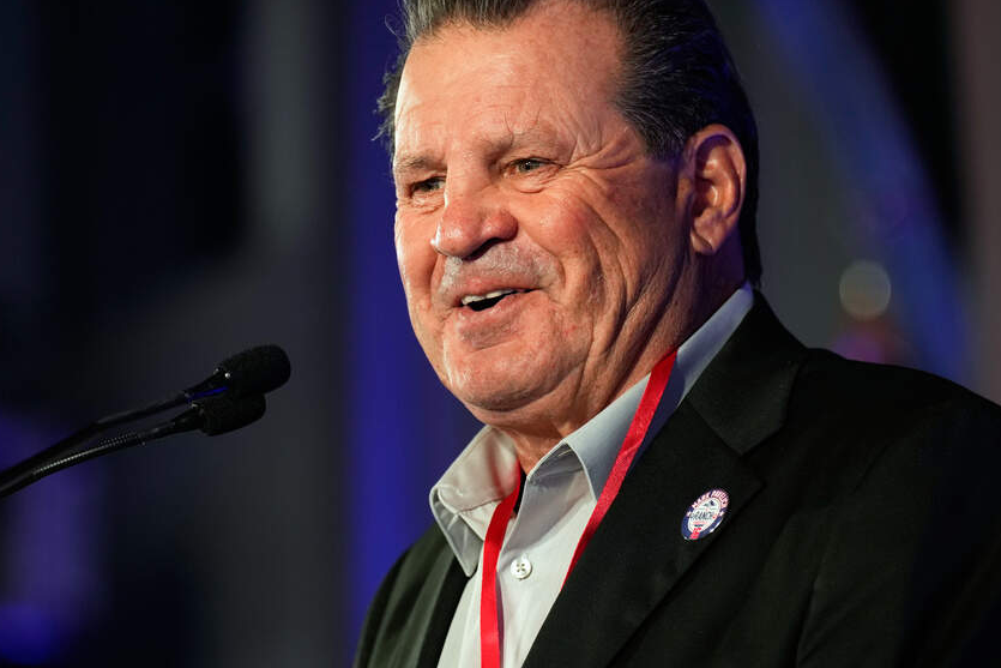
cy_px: 300
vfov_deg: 4.5
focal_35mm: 309
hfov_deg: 6.7
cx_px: 530
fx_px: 8593
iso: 800
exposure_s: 1/90
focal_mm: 168
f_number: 2.8
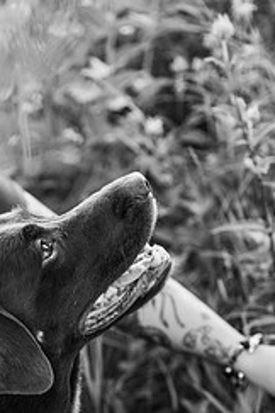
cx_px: 32
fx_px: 997
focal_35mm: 87
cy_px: 338
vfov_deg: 23.0
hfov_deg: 15.5
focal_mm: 47
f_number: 3.2
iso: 320
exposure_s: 1/500
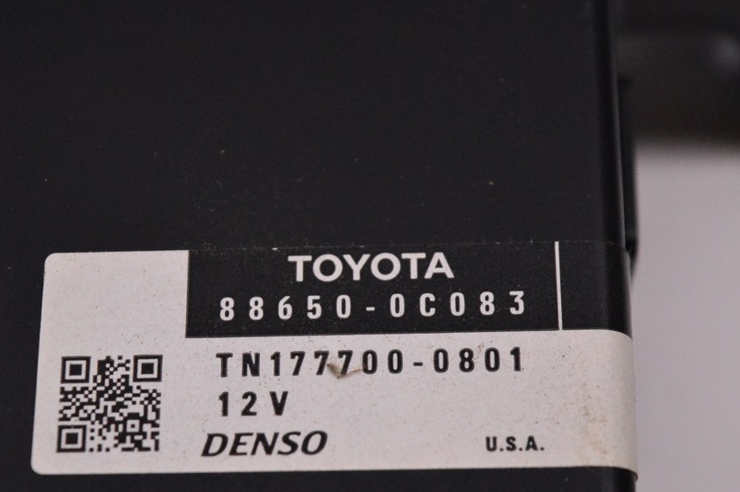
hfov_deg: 19.9
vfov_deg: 13.3
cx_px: 299
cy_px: 241
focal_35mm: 103
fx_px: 2107
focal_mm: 55
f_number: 5.6
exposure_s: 1/400
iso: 3200
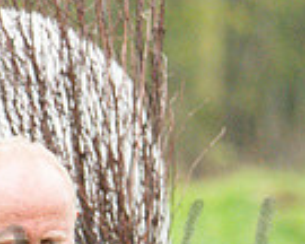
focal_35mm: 3458
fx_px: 31215
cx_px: -201
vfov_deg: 0.4
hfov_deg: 0.6
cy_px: 251
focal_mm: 400
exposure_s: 1/500
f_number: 4.5
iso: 400
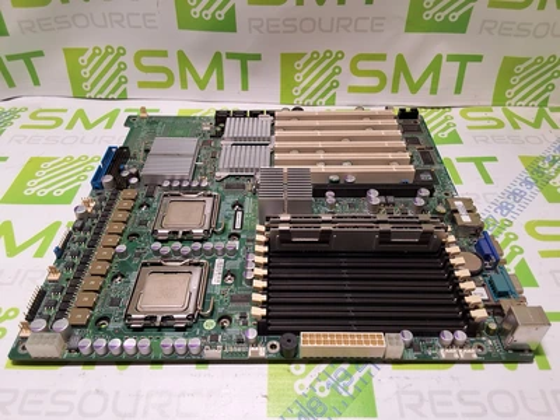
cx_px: 280
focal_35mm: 28
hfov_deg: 63.4
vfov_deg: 49.7
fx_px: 453
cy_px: 210
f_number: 1.9
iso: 40
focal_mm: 2.91
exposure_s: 1/60
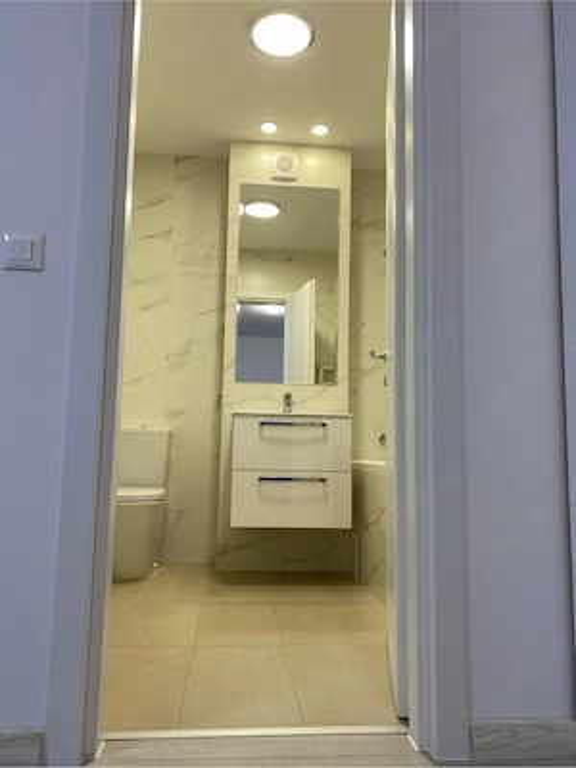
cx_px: 288
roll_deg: -1.8
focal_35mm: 26
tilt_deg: +7.6
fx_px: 577
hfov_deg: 53.1
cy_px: 384
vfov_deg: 67.3
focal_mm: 4.25
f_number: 1.8
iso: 100
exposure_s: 1/100
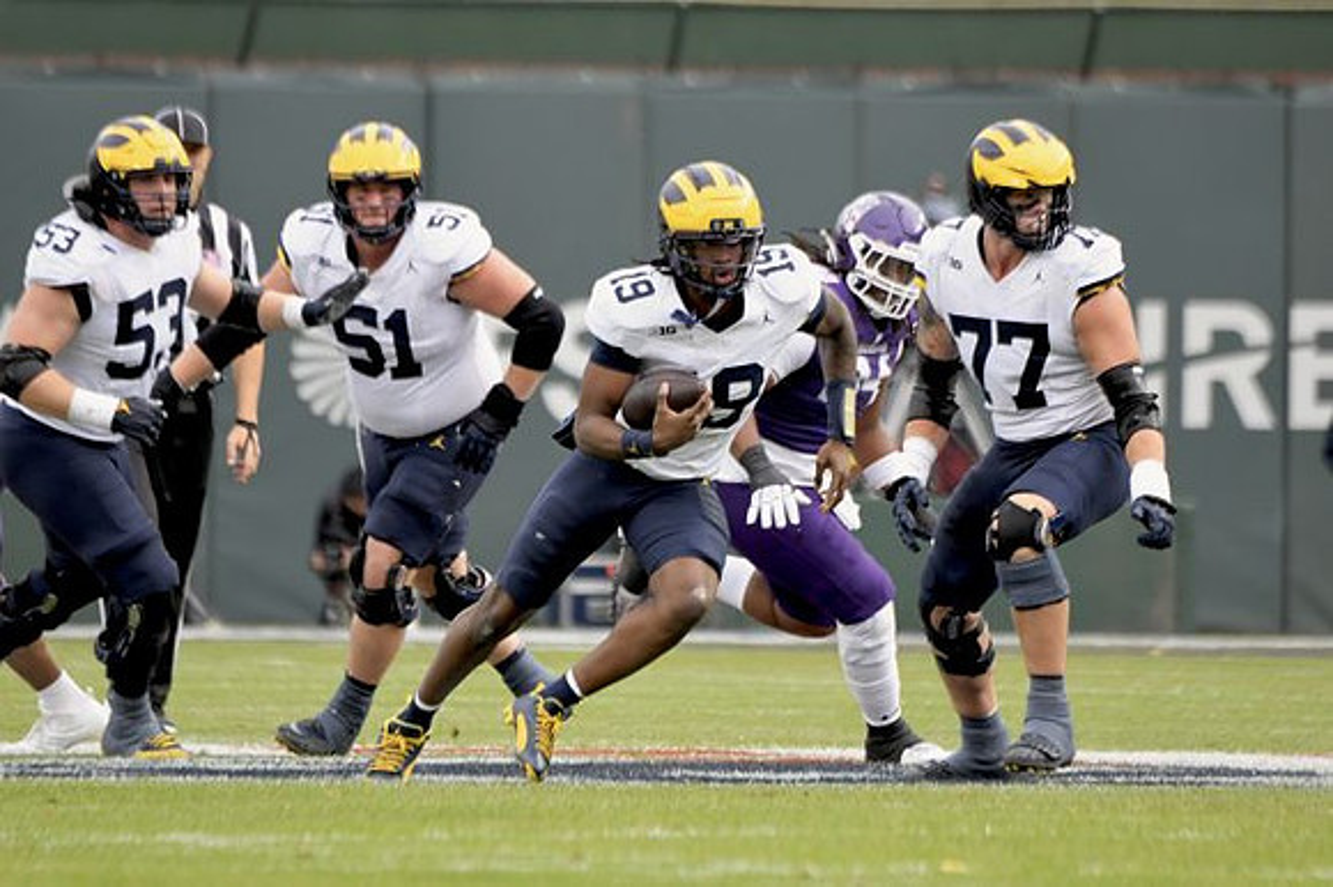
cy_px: 444
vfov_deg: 2.3
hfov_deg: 3.4
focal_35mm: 600
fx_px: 22203
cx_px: 666
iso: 1000
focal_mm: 400
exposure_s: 1/1000
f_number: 5.6
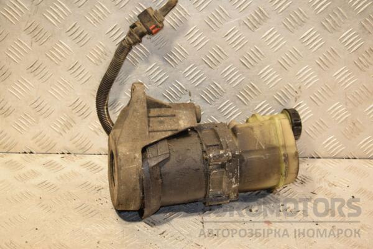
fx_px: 699
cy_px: 124
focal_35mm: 68
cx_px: 186
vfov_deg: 20.2
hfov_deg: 29.9
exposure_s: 1/200
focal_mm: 45
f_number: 5
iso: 800
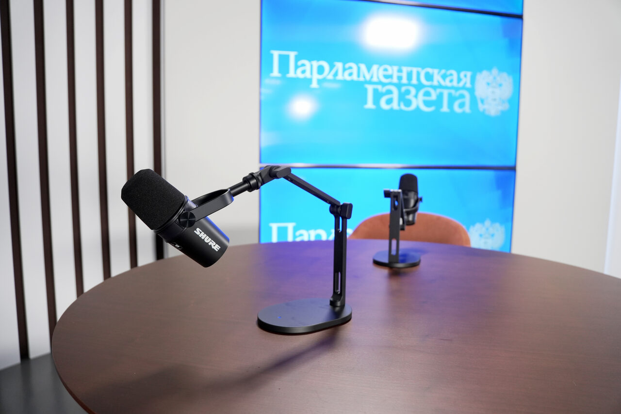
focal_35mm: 26
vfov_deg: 50.4
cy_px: 207
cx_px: 310
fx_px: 440
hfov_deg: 70.4
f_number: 2.8
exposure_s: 1/125
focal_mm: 17
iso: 800
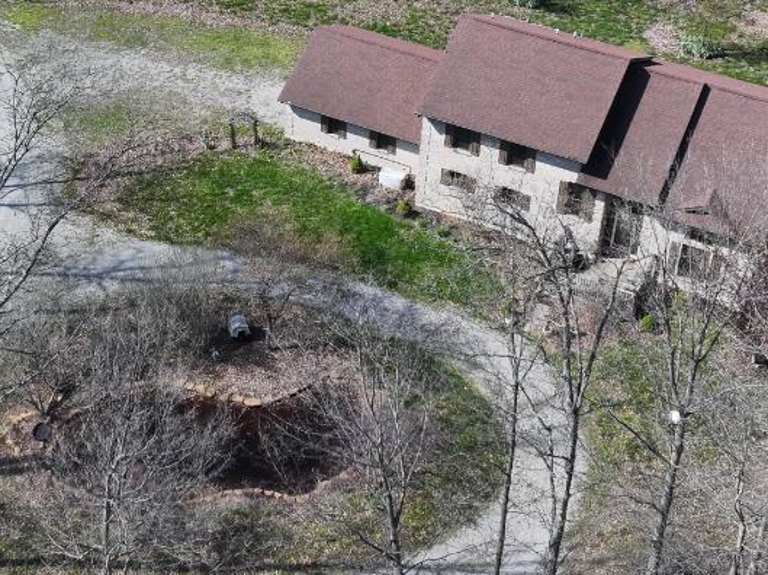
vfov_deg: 21.2
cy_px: 69
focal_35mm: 68
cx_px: 200
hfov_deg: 28.2
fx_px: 1508
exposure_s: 1/500
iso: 200
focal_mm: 12.29
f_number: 7.1
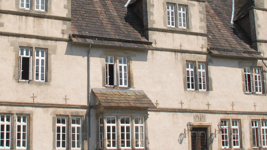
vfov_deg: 15.7
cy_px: 13
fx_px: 538
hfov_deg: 27.7
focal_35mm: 76
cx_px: 97
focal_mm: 18
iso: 200
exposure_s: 1/320
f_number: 9
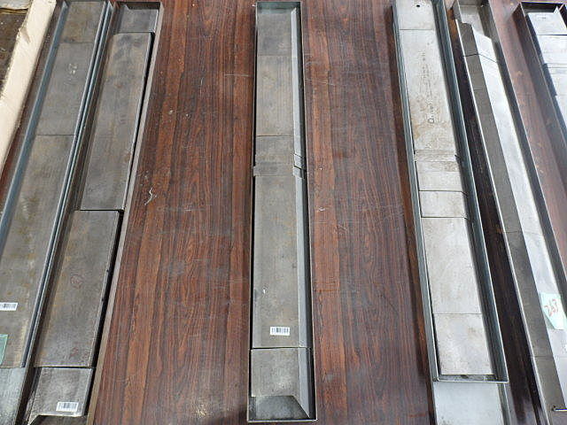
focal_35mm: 25
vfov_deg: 54.9
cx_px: 284
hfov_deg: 69.4
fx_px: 409
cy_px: 212
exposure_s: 1/30
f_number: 3
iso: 200
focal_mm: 4.5
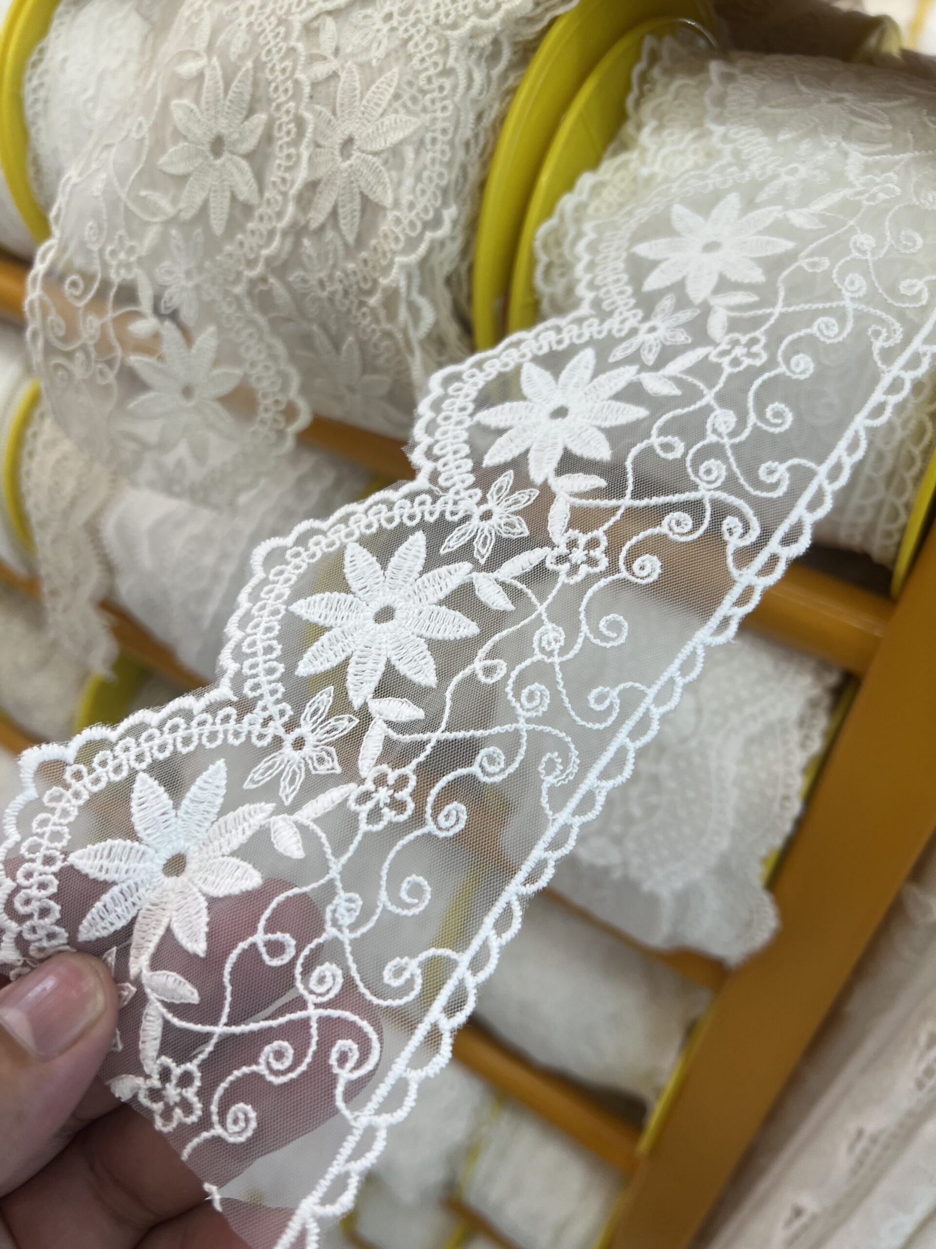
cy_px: 624
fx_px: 937
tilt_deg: -38.1
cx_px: 468
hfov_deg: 53.1
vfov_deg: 67.3
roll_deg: -6.4
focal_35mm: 26
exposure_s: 1/100
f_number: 1.5
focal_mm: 5.7
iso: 32
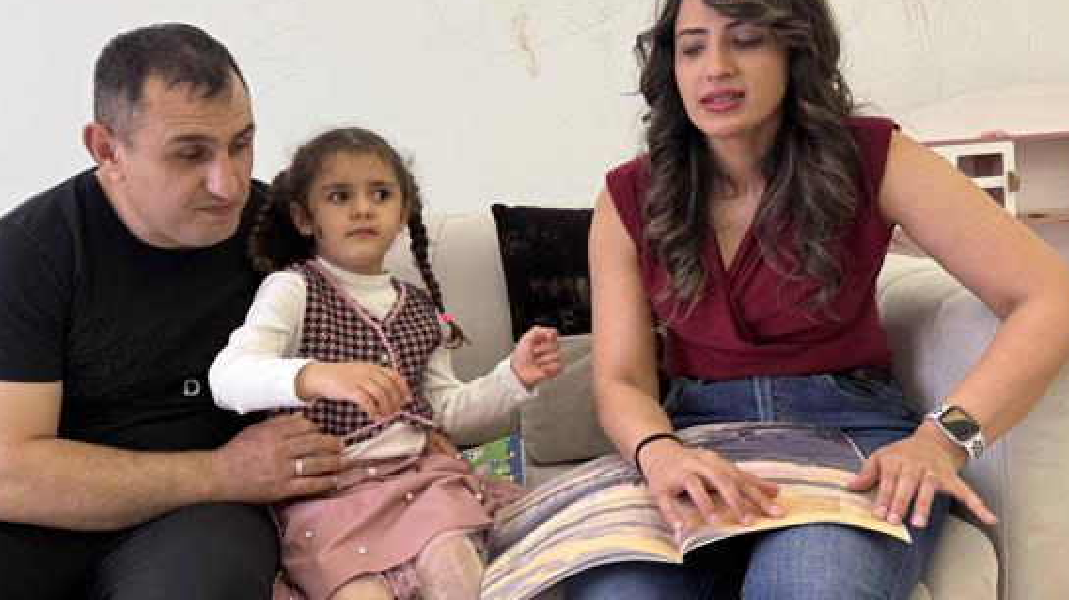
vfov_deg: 32.7
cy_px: 257
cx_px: 477
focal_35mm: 36
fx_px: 1020
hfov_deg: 55.2
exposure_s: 1/74
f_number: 1.78
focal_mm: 6.76
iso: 200
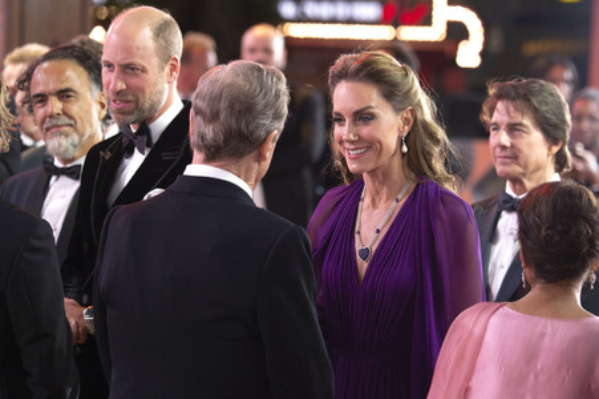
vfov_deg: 5.9
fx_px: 3878
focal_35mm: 233
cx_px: 359
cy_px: 206
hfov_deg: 8.8
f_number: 5.3
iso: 1600
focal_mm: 185
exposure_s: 1/250
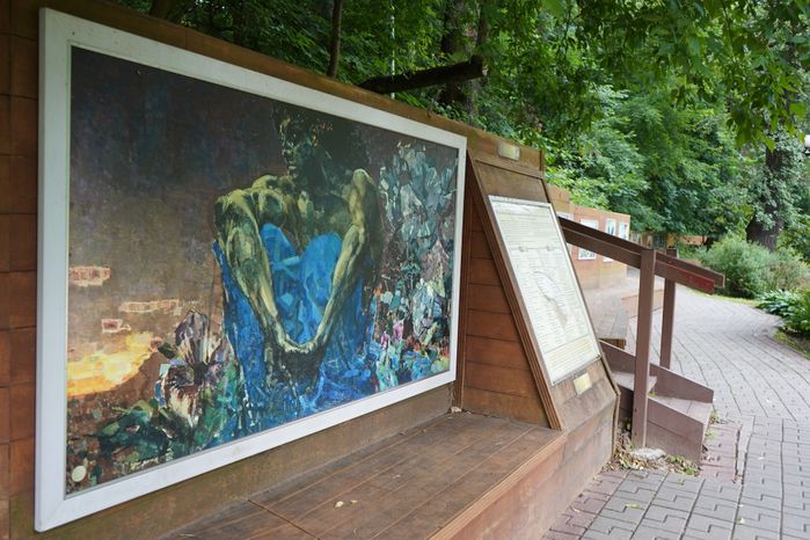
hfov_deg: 65.5
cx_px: 405
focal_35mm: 28
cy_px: 270
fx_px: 630
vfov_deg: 46.4
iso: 640
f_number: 4
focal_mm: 28
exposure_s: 1/160
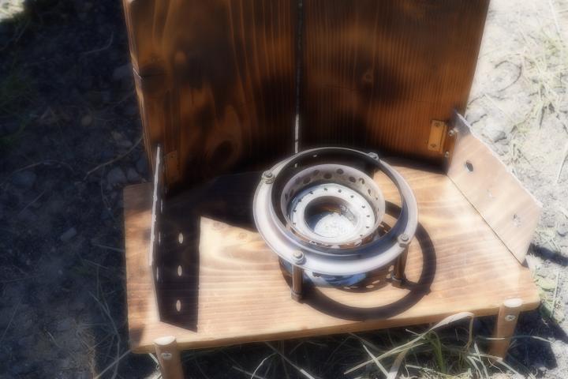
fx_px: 828
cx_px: 284
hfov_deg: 37.9
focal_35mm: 52
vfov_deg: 25.8
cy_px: 190
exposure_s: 1/160
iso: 100
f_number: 6.3
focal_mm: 35
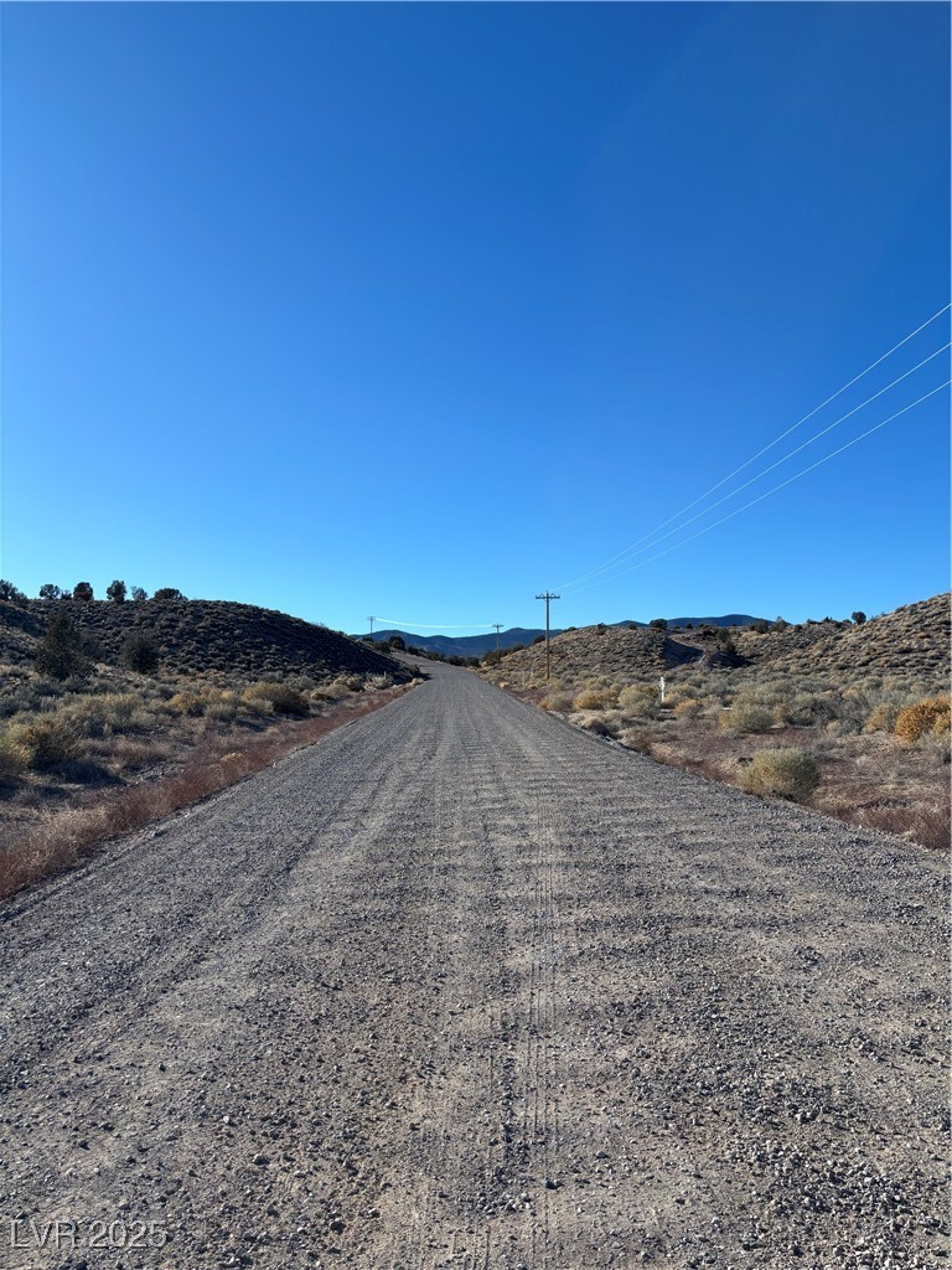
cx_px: 476
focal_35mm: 26
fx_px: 953
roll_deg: +0.5
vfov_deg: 67.3
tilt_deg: +6.3
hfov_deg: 53.1
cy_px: 635
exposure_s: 1/3534
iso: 50
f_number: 1.6
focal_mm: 5.96
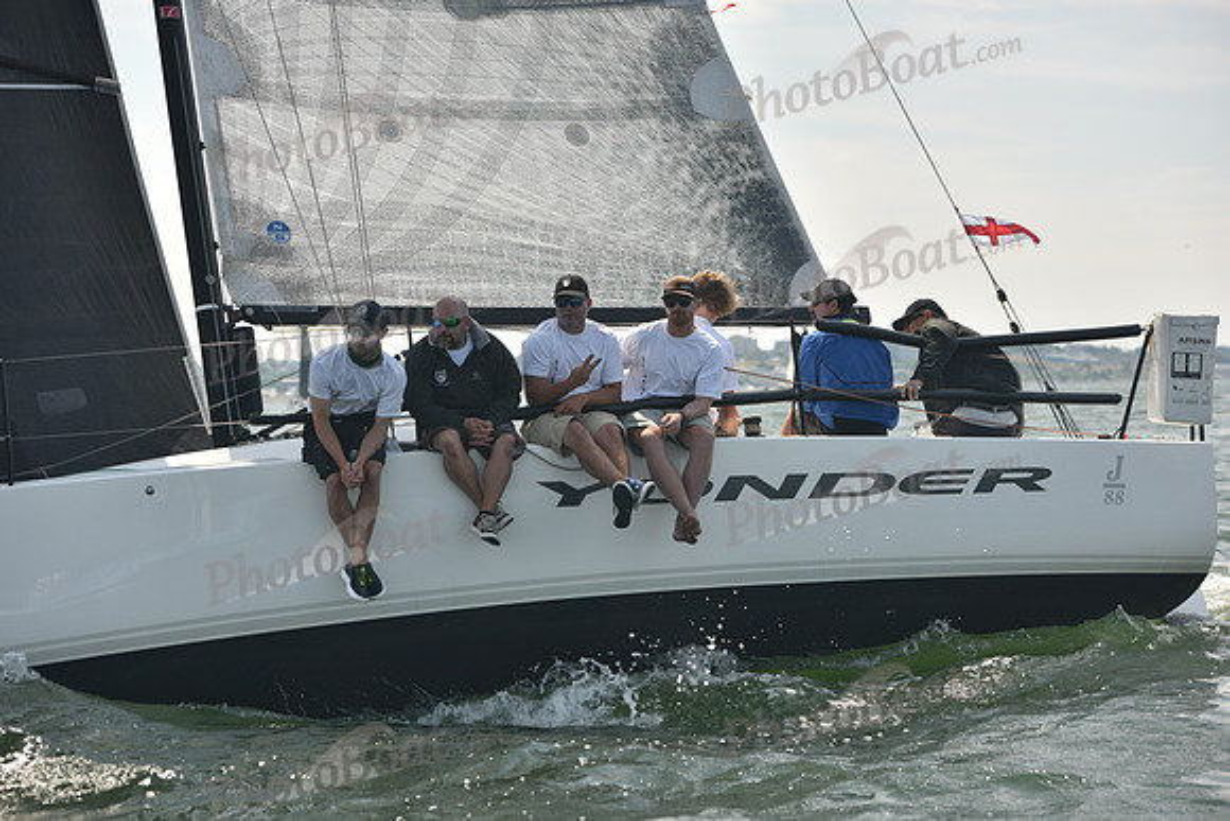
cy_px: 410
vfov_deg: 13.7
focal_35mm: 100
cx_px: 615
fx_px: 3417
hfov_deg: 20.4
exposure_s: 1/1000
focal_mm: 100
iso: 320
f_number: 5
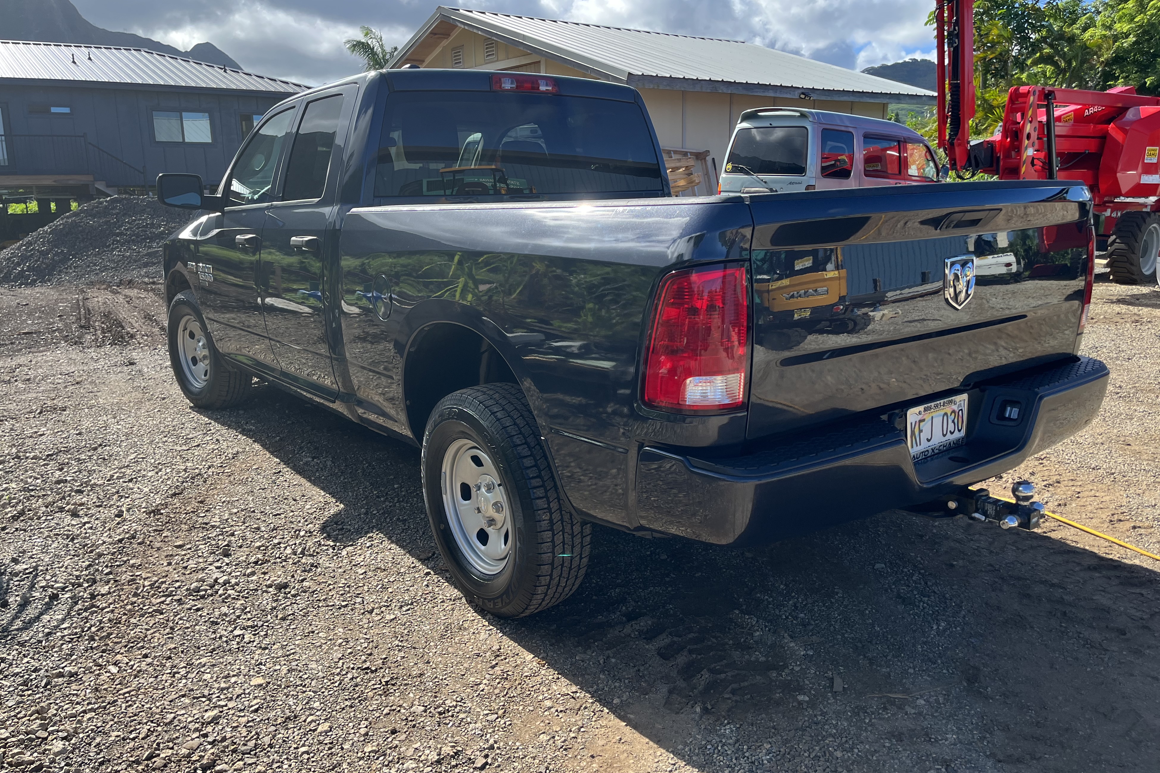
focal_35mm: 28
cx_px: 576
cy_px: 373
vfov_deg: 46.4
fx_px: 902
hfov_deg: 65.5
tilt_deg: -10.9
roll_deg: +1.7
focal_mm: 5.1
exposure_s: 1/1238
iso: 50
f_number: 1.6
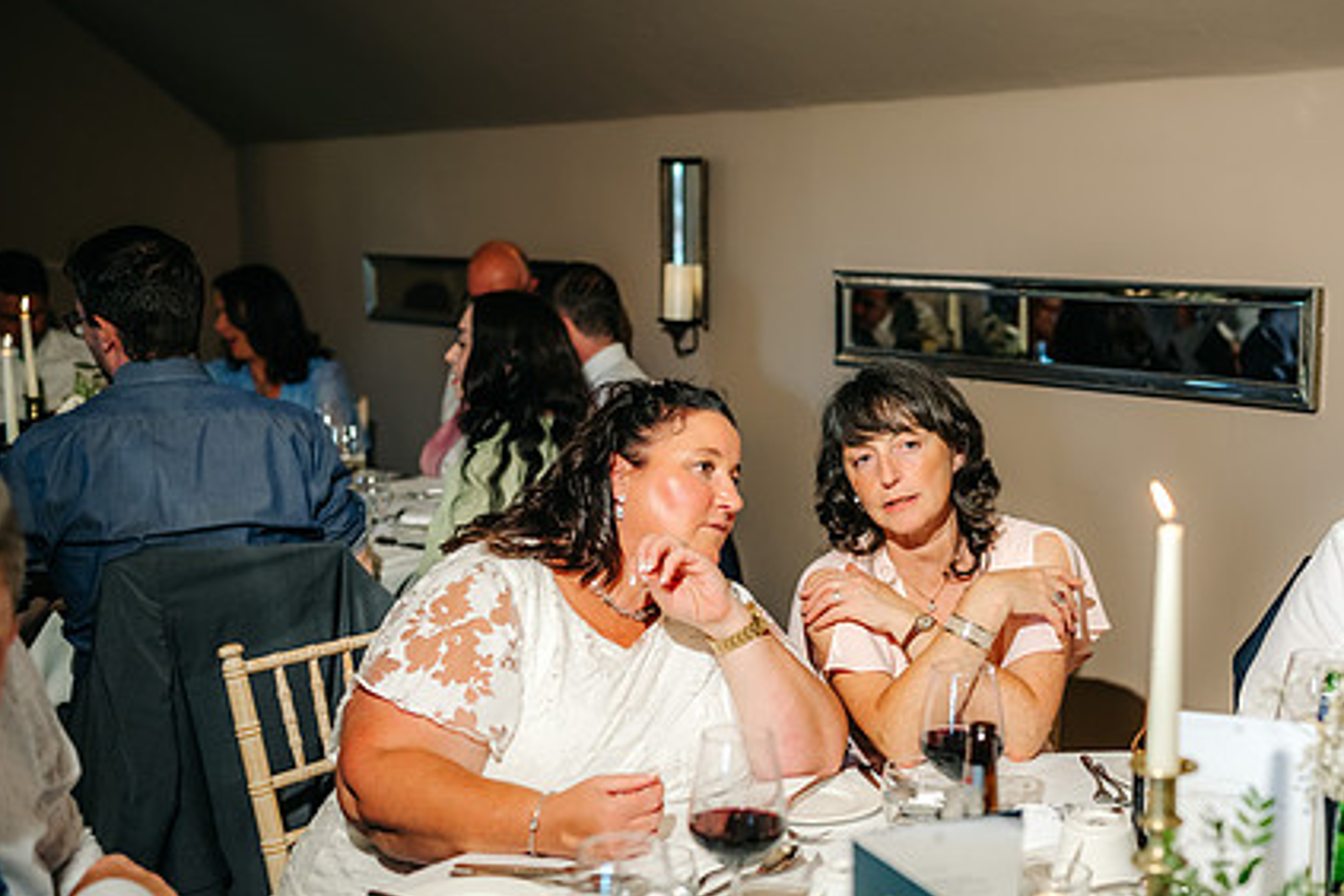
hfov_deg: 40.8
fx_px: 1792
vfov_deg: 28.0
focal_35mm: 48
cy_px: 551
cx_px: 852
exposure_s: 1/200
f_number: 2
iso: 640
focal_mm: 35
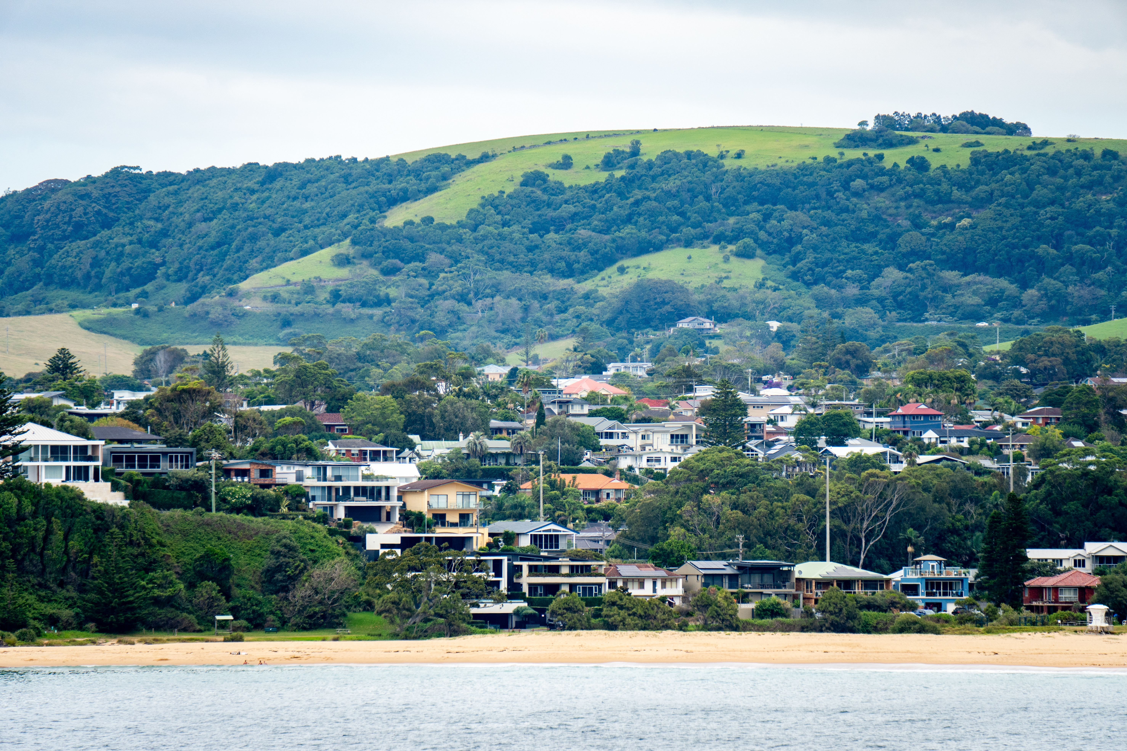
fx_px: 9015
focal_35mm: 288
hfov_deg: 7.2
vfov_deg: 4.8
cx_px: 564
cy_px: 376
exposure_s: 1/320
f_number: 6.3
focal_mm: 192
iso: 160
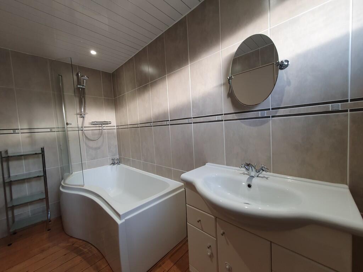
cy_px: 136
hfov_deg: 106.2
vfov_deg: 89.9
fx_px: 136
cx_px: 182
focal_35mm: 13
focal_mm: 1.8
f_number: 2.2
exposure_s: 1/50
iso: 100
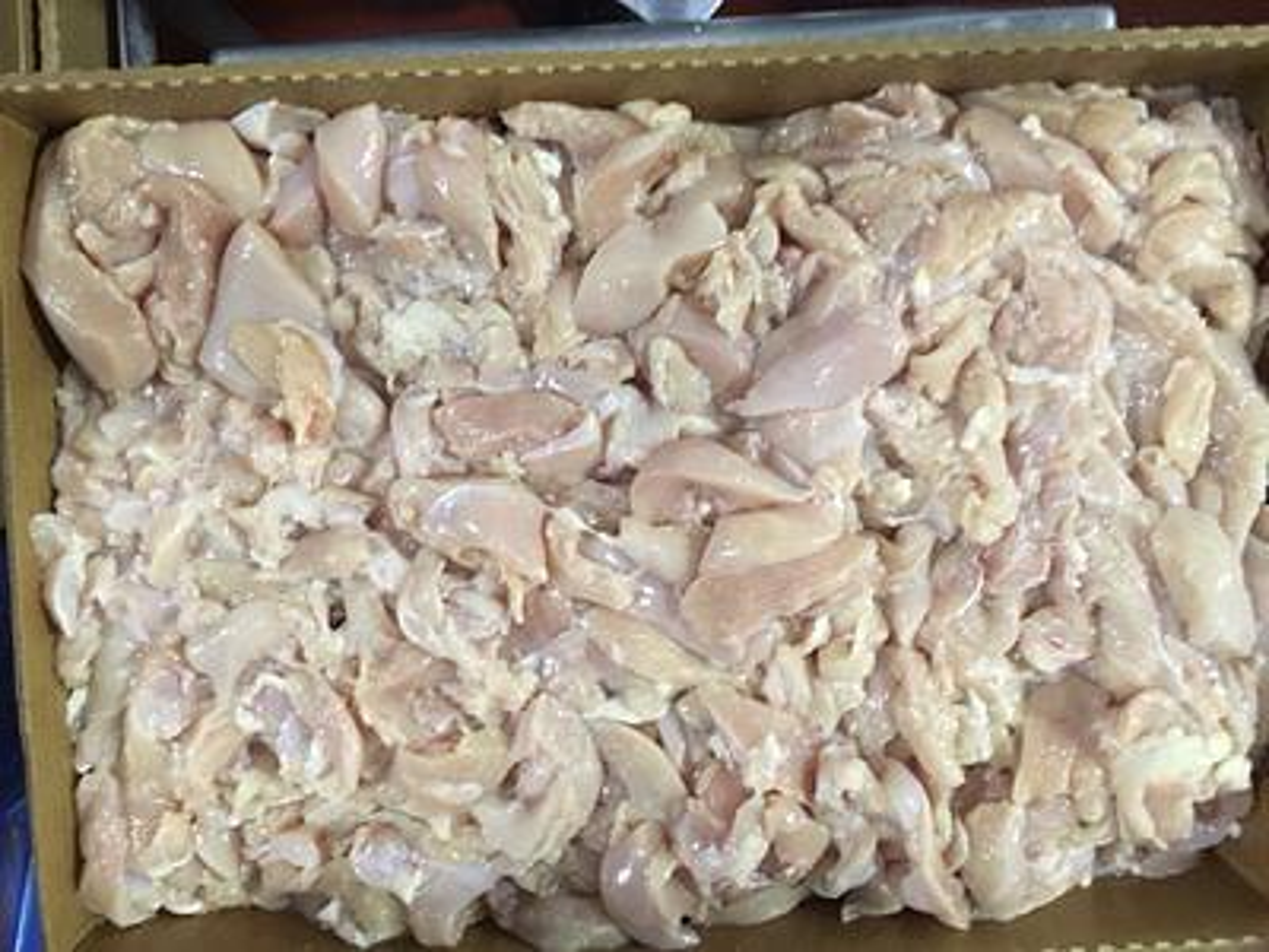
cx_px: 634
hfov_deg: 61.7
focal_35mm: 29
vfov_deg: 48.2
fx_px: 1063
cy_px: 476
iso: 160
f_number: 2.2
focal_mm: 4.15
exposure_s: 1/30
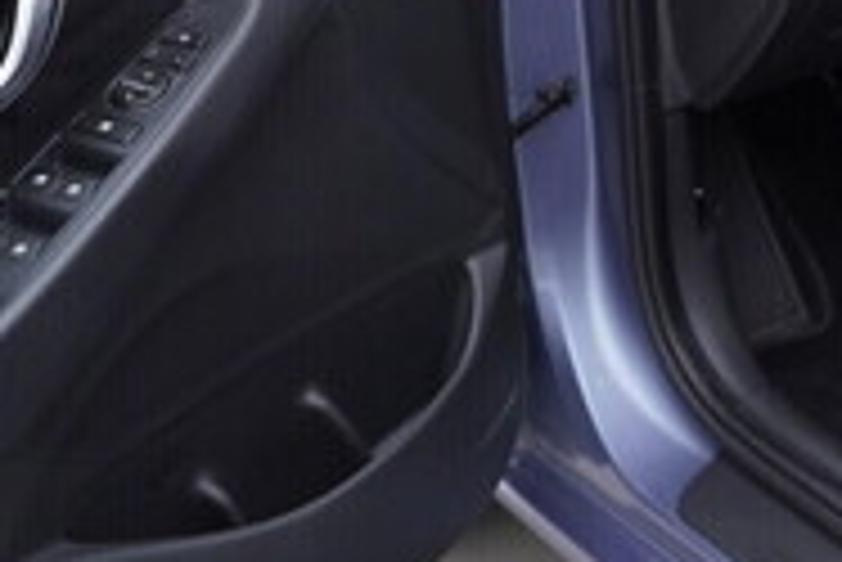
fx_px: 2481
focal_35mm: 106
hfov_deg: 17.7
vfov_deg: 12.9
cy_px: 79
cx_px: 1166
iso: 125
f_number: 3.5
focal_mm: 24
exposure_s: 1/60
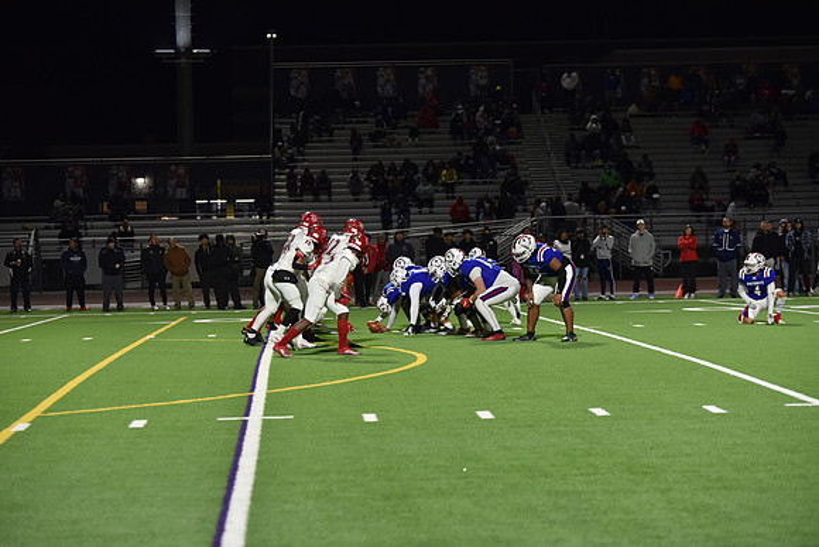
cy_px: 274
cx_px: 410
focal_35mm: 105
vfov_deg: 13.0
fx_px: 2389
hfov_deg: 19.5
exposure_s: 1/500
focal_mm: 105
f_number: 2.8
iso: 2000
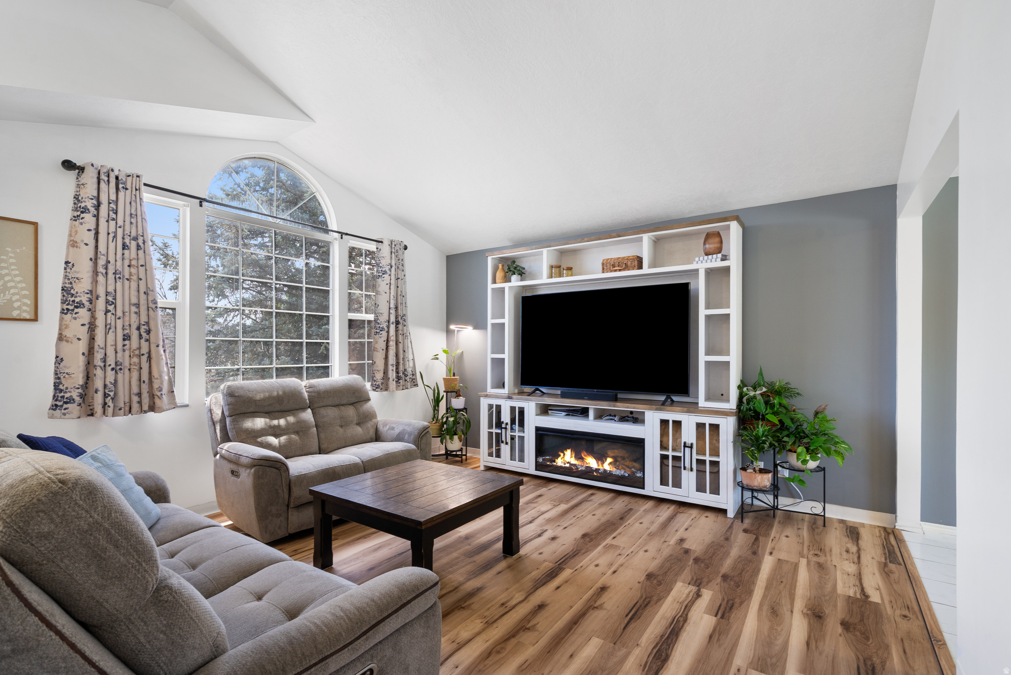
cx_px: 506
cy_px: 338
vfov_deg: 73.8
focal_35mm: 16
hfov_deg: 96.7
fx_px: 449
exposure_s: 1/4
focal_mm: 16
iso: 250
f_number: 9
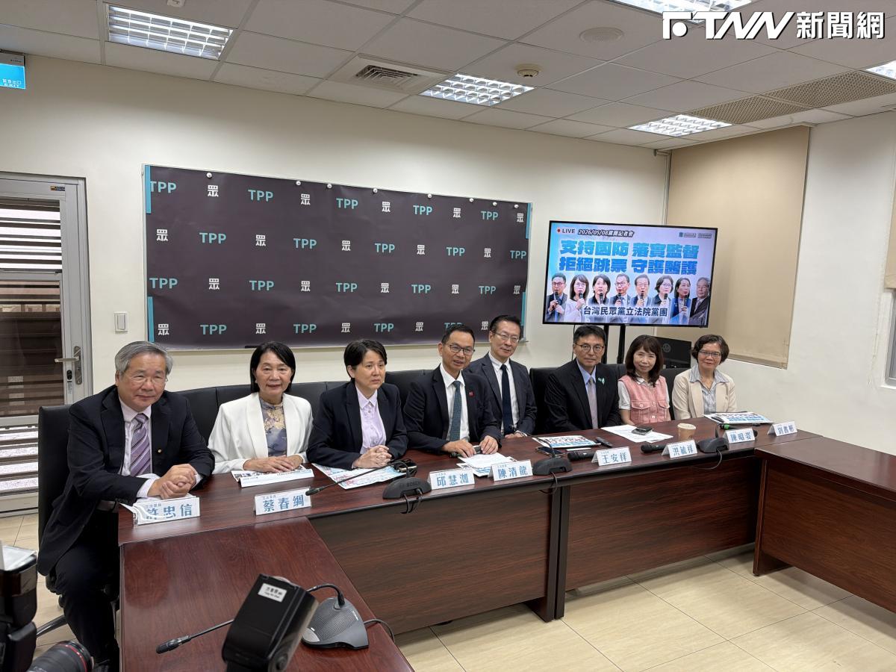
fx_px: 621
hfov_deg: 71.6
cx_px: 448
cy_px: 336
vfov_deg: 56.8
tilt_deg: -6.7
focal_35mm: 24
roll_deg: -1.8
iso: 200
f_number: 1.78
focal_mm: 6.76
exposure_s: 1/120
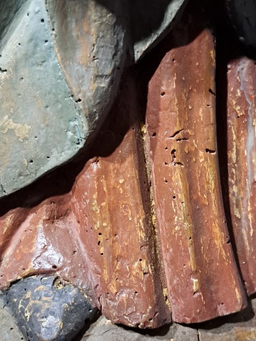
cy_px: 181
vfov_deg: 41.2
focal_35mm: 46
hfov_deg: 31.5
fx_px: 453
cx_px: 151
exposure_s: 1/20
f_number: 1.8
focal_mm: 5.23
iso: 640
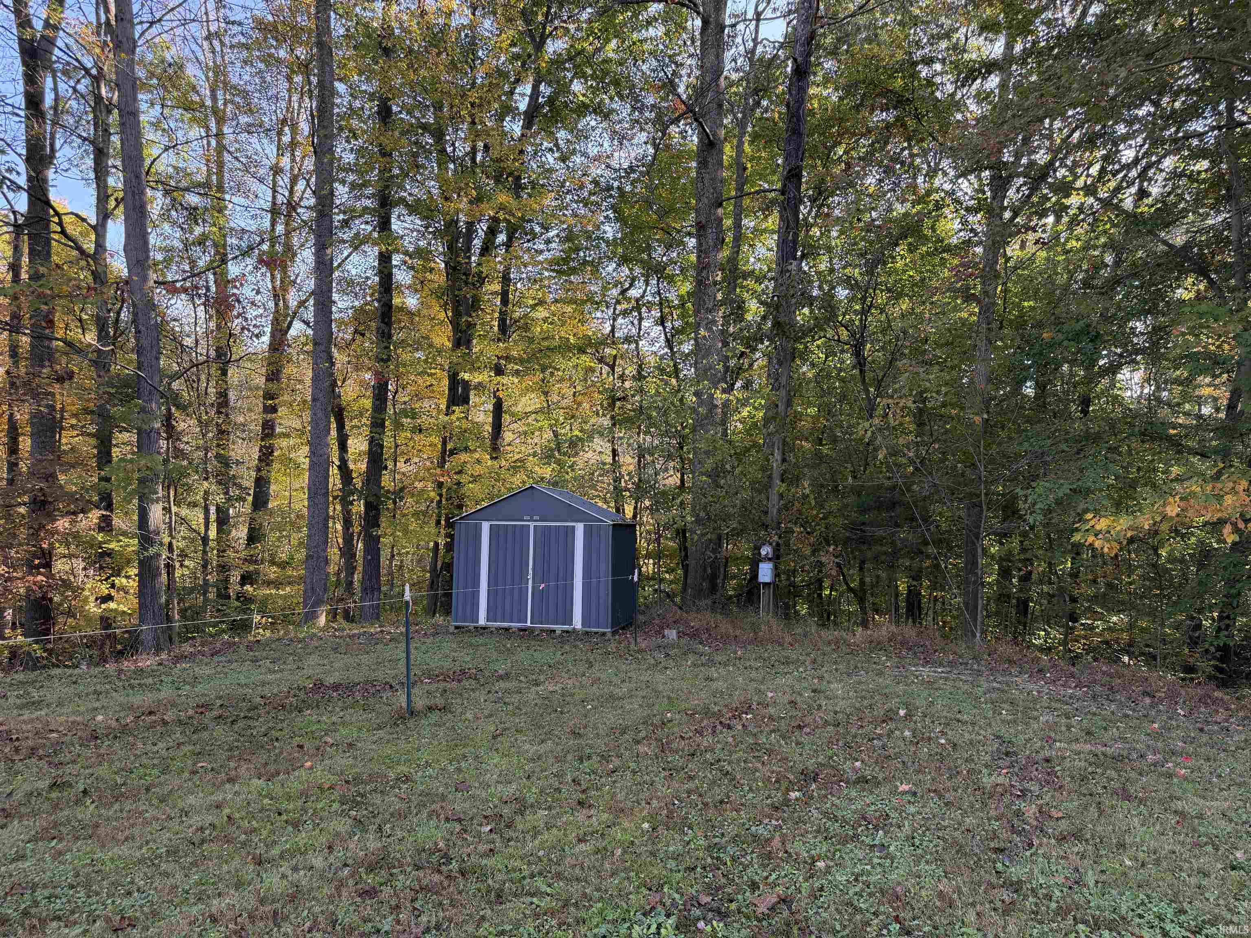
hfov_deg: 71.6
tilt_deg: +1.7
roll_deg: -1.0
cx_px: 626
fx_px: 867
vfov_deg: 56.8
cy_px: 469
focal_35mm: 24
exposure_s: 1/218
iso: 80
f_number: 1.78
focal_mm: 6.76
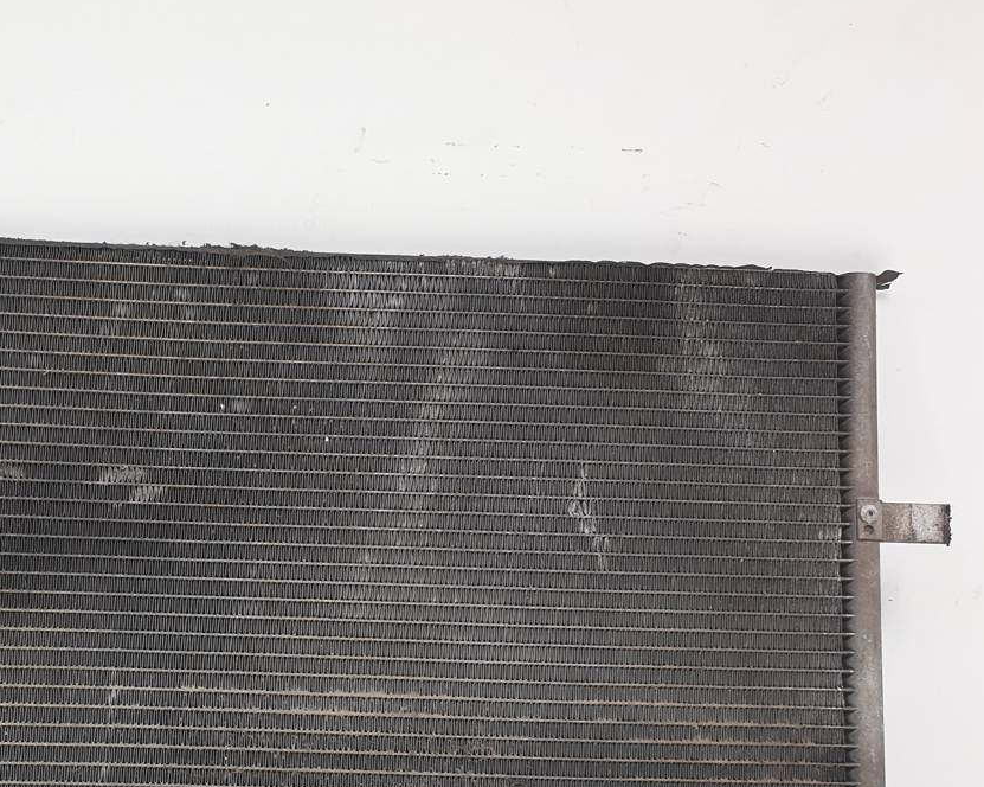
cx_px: 167
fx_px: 1281
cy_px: 568
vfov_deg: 33.6
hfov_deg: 40.0
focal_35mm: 44
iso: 50
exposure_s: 1/137
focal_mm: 4.3
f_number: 2.4
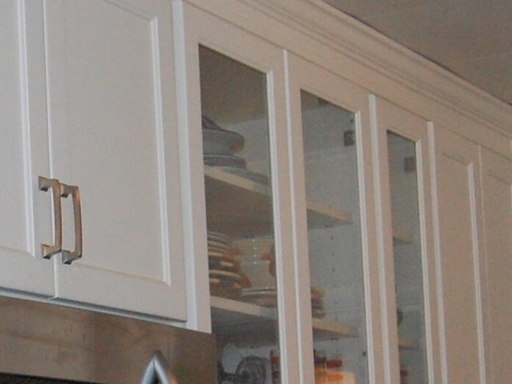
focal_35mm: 112
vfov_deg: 12.9
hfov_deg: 17.3
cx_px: 38
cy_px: 455
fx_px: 1656
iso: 1600
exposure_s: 1/400
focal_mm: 18
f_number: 3.5
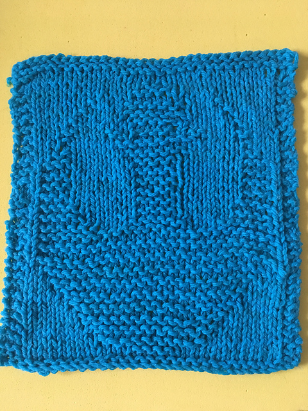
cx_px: 154
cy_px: 206
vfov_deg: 61.7
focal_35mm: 29
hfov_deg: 48.2
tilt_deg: -82.6
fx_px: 344
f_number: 2.2
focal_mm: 4.15
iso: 160
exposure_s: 1/30
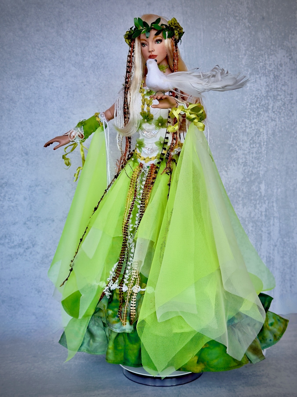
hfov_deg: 30.3
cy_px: 198
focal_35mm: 48
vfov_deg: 39.7
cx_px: 148
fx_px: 549
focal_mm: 6.76
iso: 50
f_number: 1.78
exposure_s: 1/195
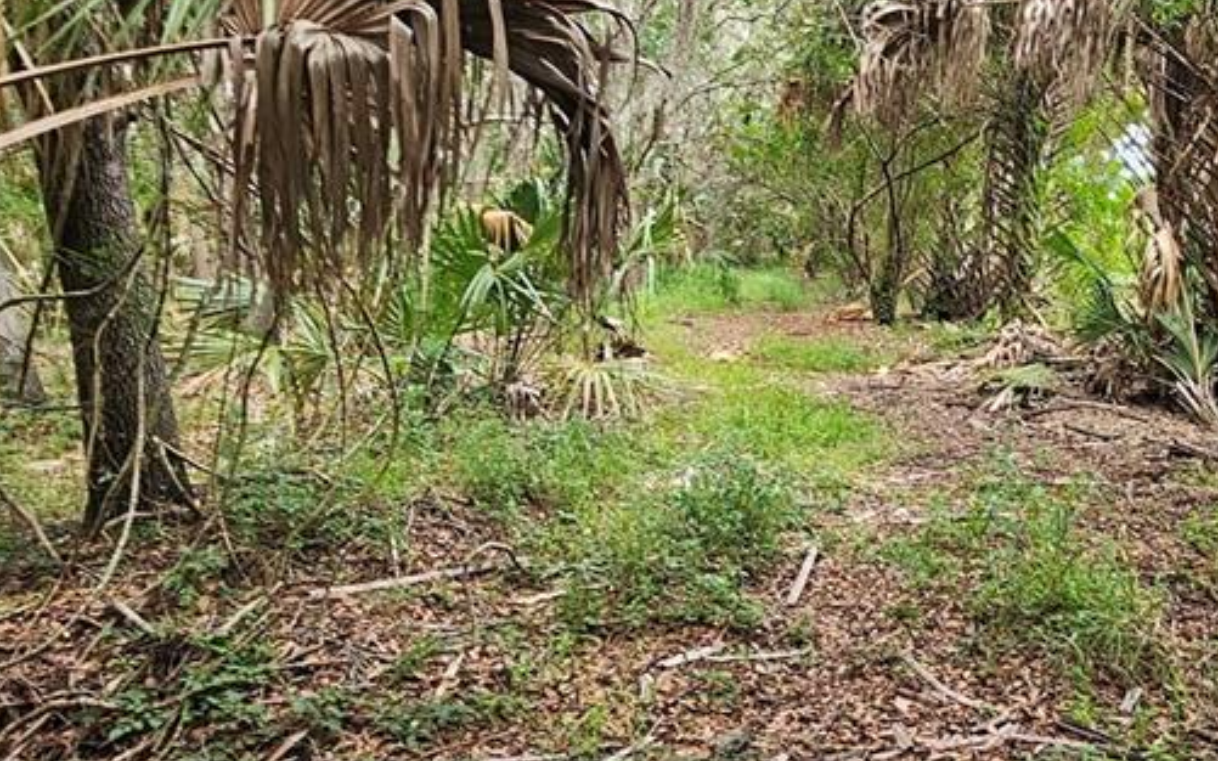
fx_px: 1095
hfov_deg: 55.2
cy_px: 413
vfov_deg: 38.3
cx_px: 924
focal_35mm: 33
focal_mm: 2.2
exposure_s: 1/60
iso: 80
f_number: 2.2
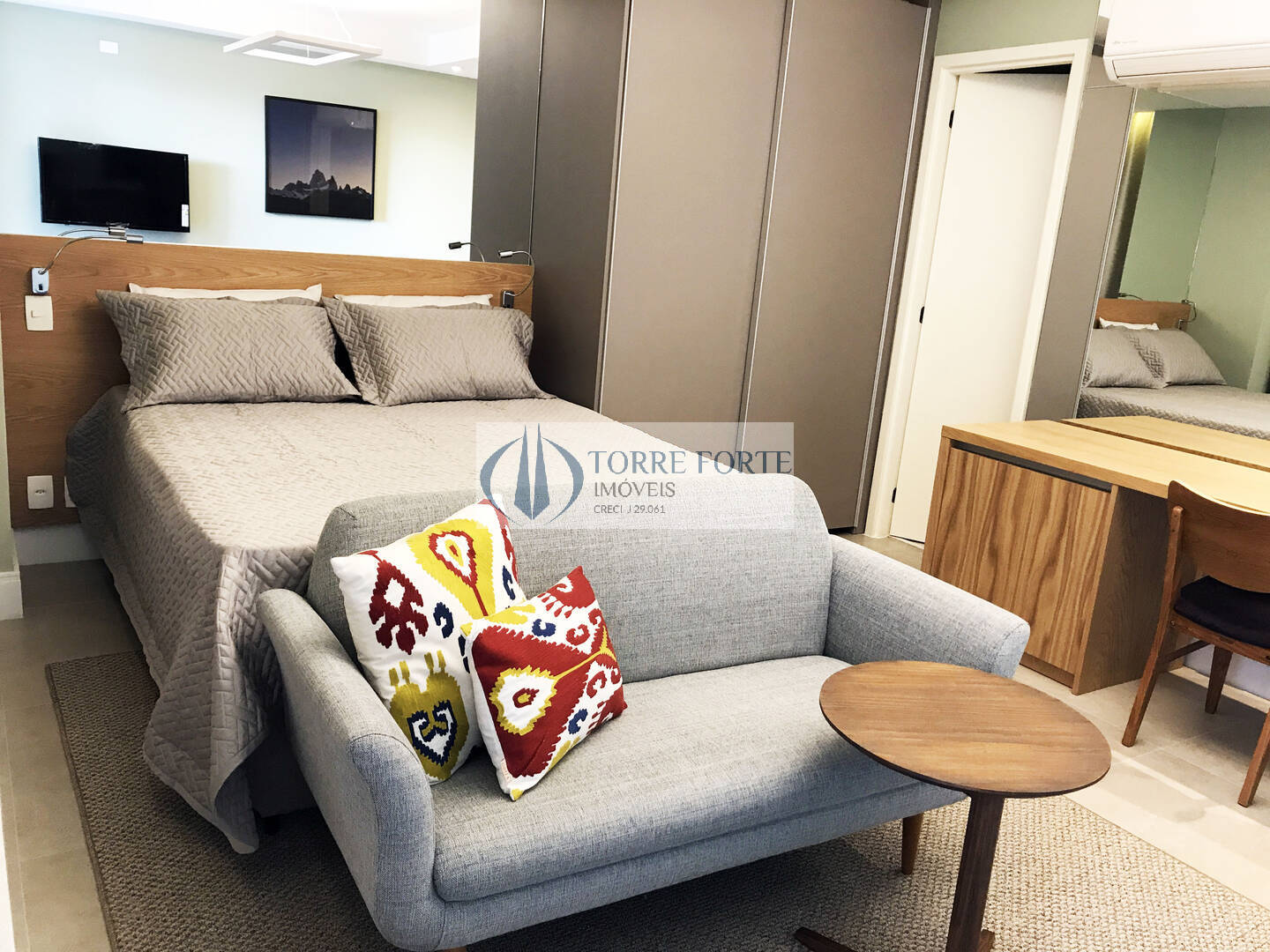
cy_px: 476
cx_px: 635
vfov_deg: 49.7
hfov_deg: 63.4
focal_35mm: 28
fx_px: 1027
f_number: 1.8
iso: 40
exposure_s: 1/20
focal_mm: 3.99
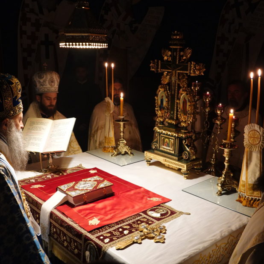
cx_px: 157
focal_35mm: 38
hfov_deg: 43.7
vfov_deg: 43.9
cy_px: 135
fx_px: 328
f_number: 2.5
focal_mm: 9.81
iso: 640
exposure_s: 1/30
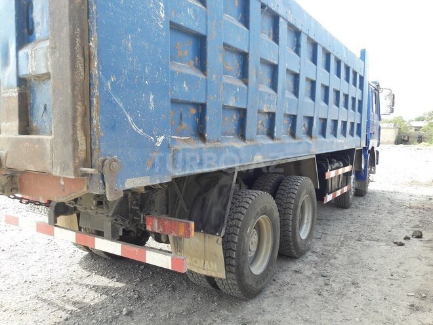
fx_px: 350
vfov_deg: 49.7
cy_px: 162
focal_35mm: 28
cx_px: 216
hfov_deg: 63.4
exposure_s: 1/303
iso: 40
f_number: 1.9
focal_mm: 3.7
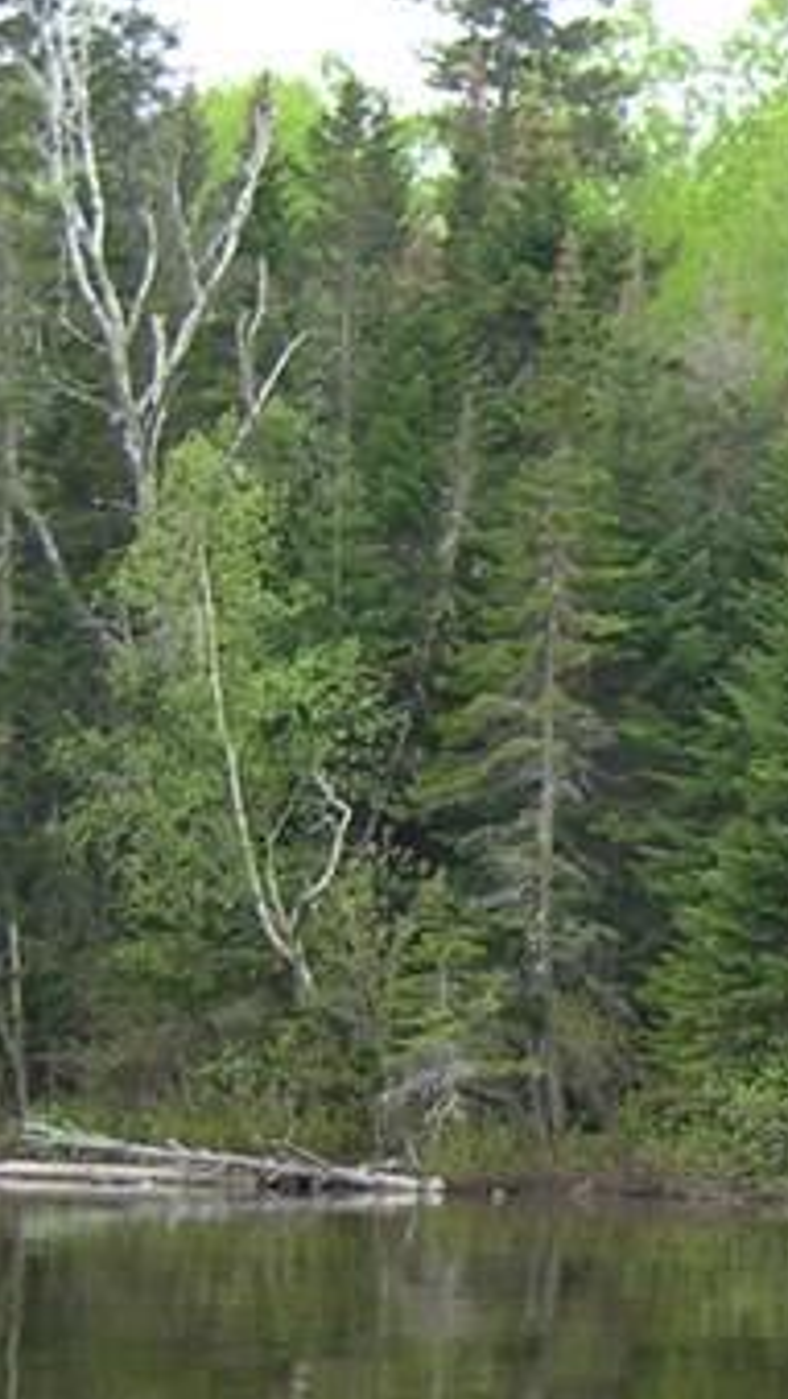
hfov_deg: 8.6
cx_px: 2071
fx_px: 4637
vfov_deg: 16.8
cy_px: 1370
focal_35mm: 125
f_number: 2.8
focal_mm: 8
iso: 100
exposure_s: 1/153
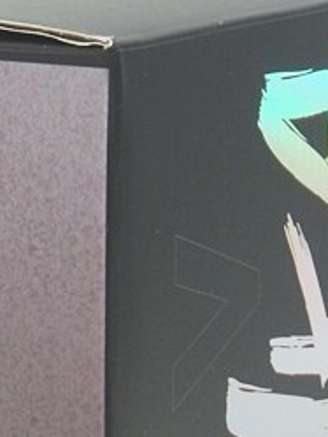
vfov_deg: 16.0
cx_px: 4
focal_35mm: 119
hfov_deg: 12.3
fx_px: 1502
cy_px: 493
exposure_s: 1/13
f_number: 3.9
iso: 200
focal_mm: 6.7
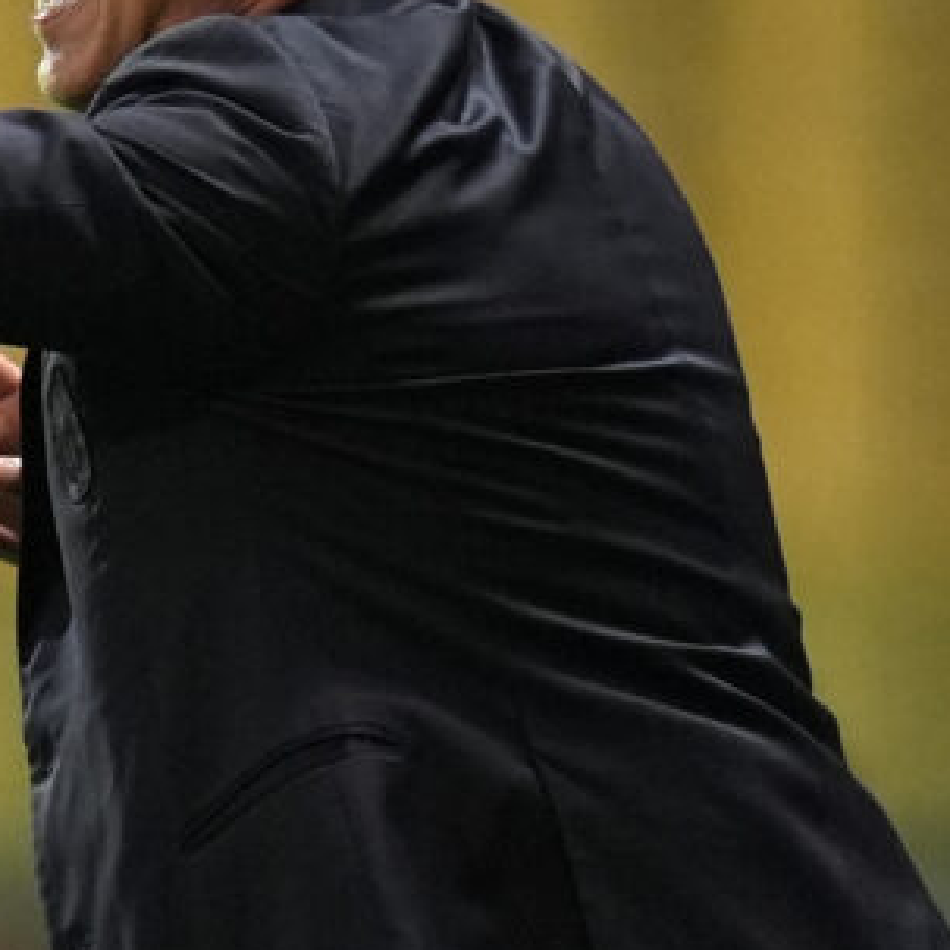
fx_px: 34775
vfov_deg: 1.6
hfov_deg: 1.6
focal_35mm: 1120
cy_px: 483
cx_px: -354
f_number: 3.2
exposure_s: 1/1250
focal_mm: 400
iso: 2500
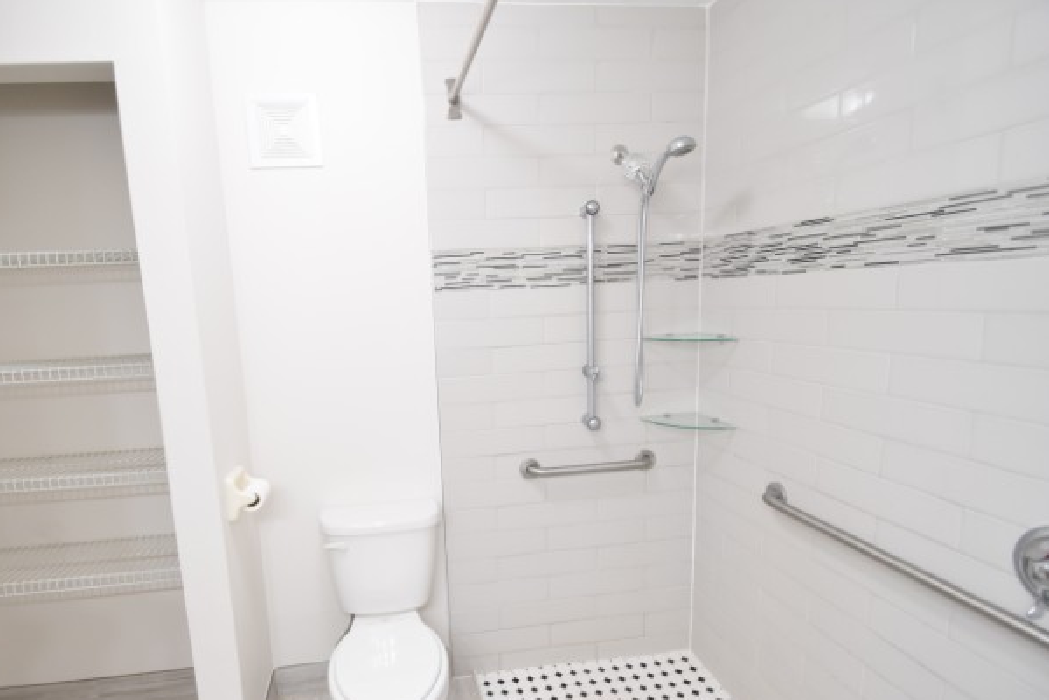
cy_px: 387
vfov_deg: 67.2
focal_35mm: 18
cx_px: 442
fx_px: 524
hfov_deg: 89.3
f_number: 3.5
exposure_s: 1/60
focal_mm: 10
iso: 900
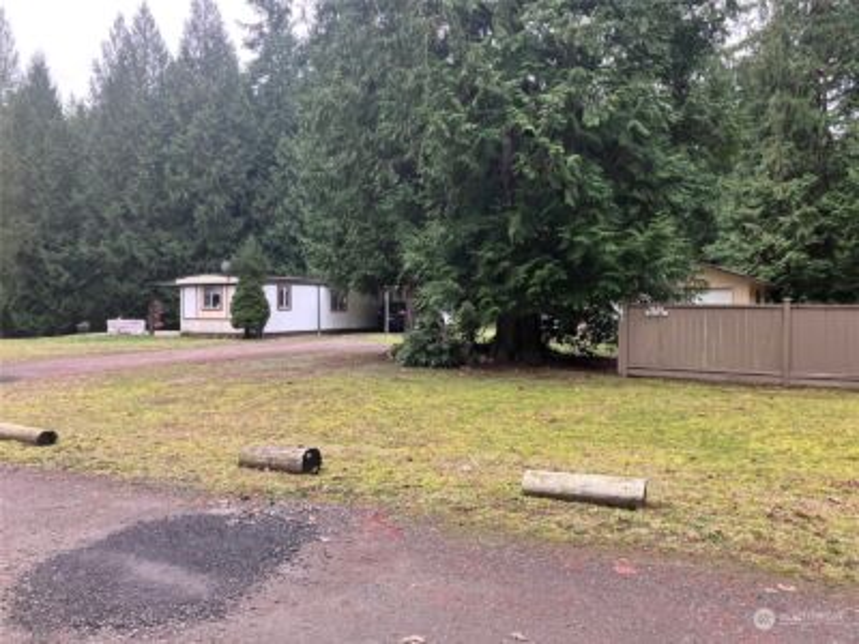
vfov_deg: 49.7
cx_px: 430
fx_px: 695
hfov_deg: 63.4
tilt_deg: -0.9
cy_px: 322
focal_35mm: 28
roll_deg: -1.2
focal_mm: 3.99
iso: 80
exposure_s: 1/107
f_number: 1.8
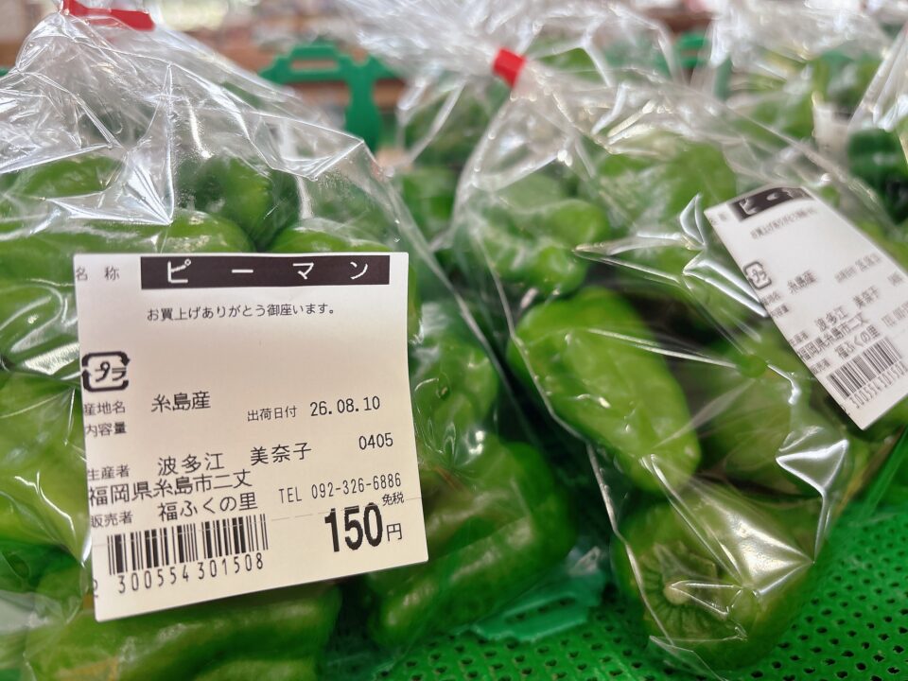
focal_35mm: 26
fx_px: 682
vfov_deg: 53.1
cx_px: 454
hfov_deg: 67.3
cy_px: 340
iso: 100
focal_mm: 5.96
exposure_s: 1/120
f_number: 1.6
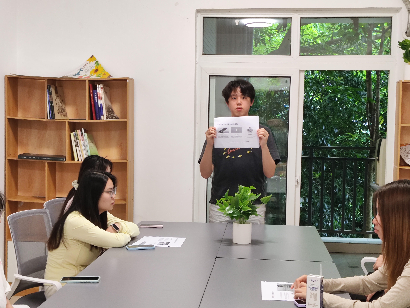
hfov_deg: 71.6
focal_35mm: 24
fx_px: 284
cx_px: 205
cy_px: 154
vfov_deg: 56.9
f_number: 1.8
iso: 467
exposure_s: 1/33.3
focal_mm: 4.68
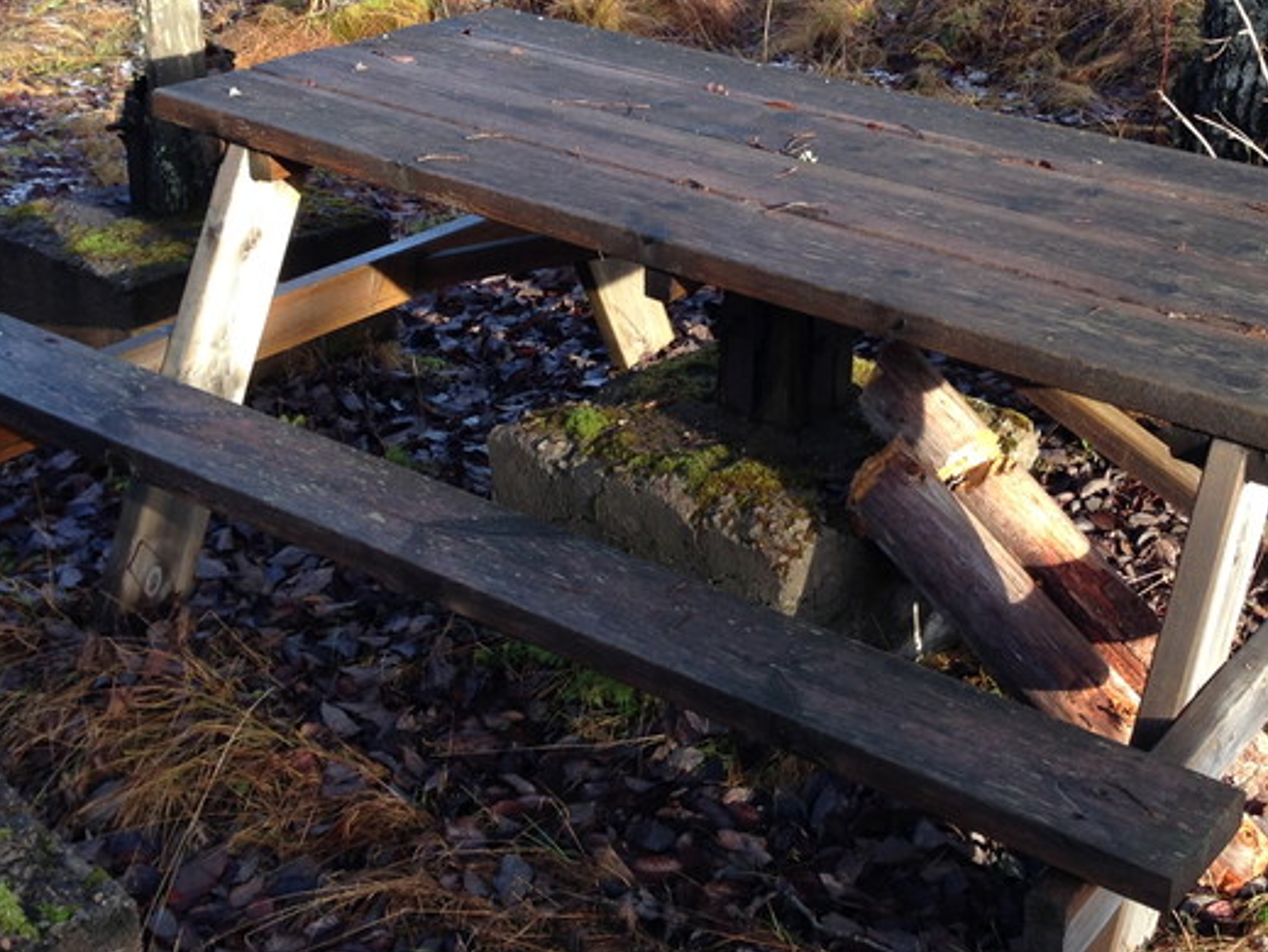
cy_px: 281
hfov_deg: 31.6
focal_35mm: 61
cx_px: 767
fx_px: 2236
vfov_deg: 23.9
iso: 50
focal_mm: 4.12
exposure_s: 1/188
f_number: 2.4
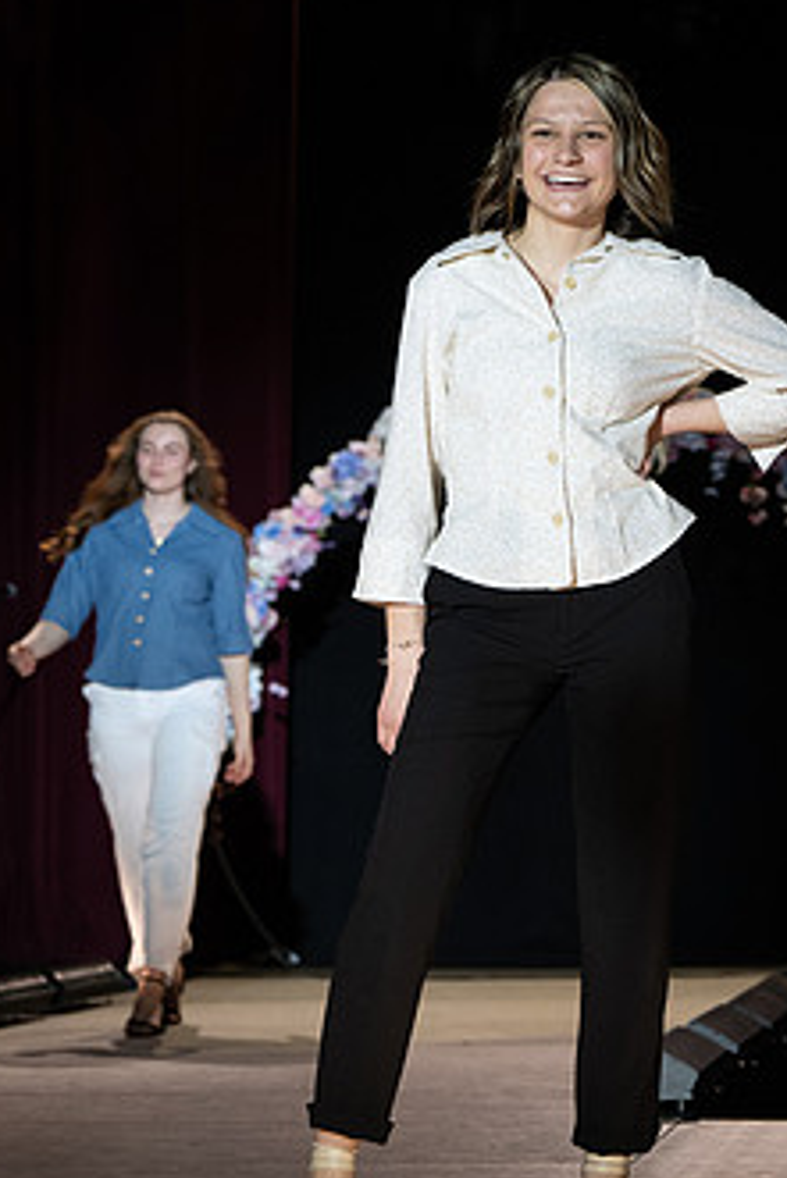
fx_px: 5765
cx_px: 712
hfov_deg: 7.8
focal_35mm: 176
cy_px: 531
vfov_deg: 11.7
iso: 1250
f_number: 5.6
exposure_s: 1/400
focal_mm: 82
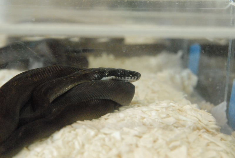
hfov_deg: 19.4
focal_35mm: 105
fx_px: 687
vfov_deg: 13.1
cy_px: 79
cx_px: 118
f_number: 7.1
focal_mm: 70
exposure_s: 1/200
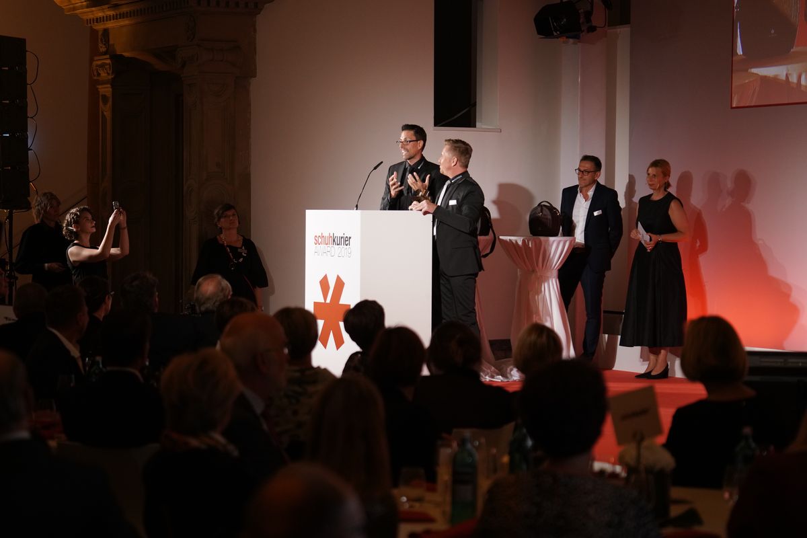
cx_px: 404
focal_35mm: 103
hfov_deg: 19.8
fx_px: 2309
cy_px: 269
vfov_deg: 13.3
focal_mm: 103
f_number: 4
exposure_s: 1/200
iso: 2500
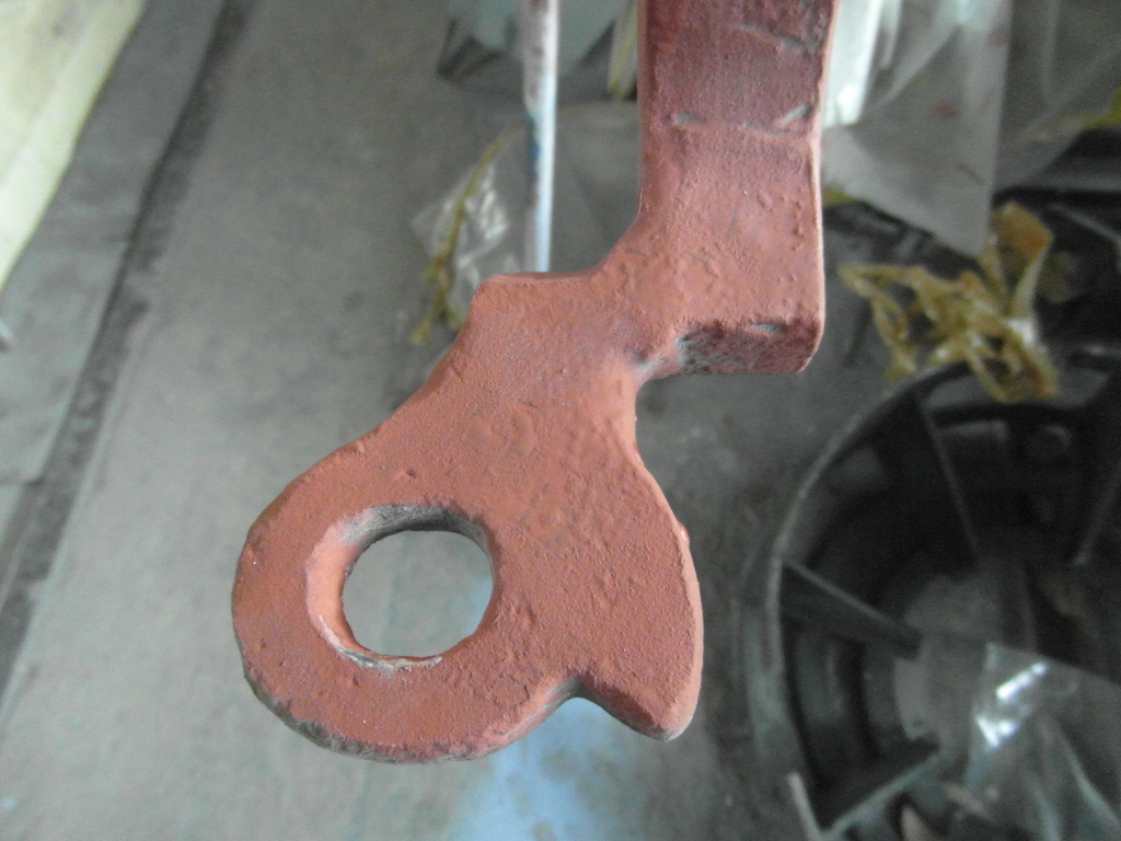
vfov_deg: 56.8
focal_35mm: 24
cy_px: 420
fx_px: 777
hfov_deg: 71.6
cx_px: 560
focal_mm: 4
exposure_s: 1/30
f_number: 3.2
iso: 640
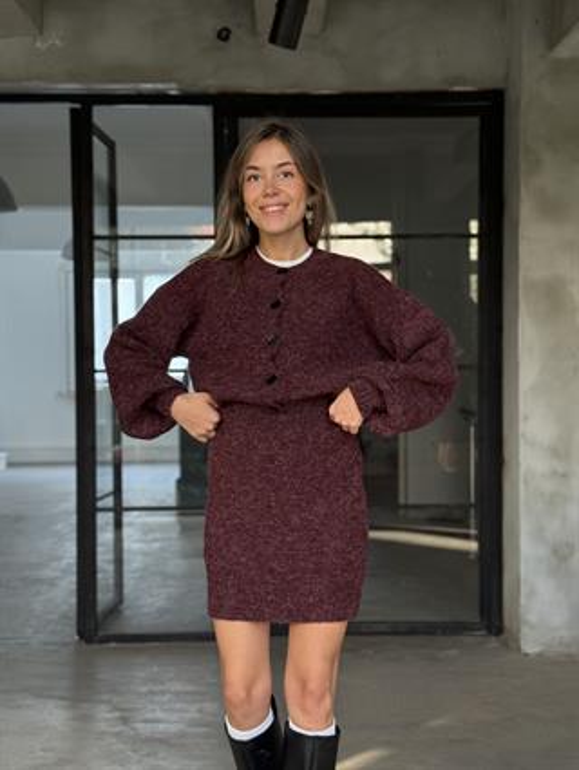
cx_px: 290
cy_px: 385
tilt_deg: -1.5
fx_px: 1069
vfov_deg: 39.6
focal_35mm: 48
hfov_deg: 30.3
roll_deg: -0.1
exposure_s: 1/67
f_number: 1.78
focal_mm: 6.76
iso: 100
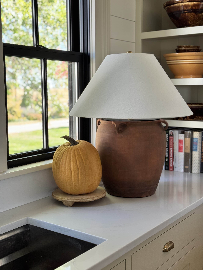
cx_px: 102
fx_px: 375
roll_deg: +0.0
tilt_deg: -6.5
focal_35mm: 48
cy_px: 135
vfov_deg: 39.7
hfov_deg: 30.3
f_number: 1.78
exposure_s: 1/60
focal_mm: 6.76
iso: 80
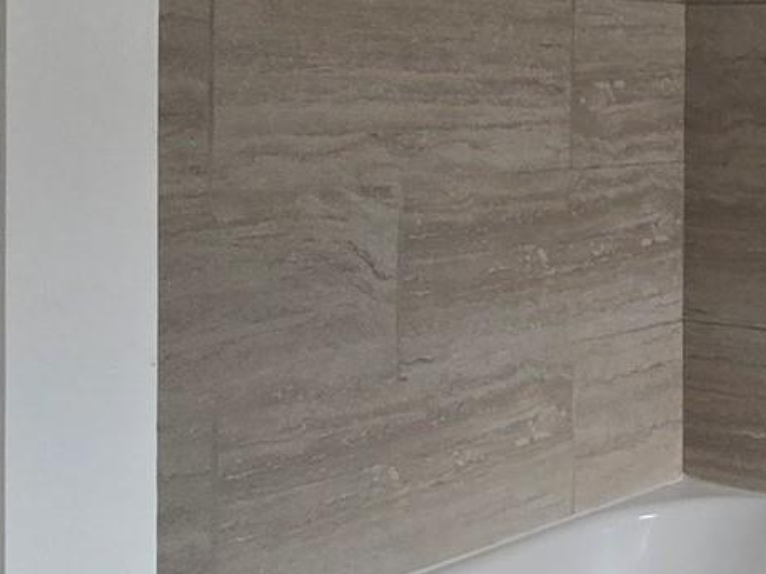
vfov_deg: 24.7
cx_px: 1160
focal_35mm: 58
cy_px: 93
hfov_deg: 25.0
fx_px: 1283
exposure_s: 1/60
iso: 125
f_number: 2.2
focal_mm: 2.2
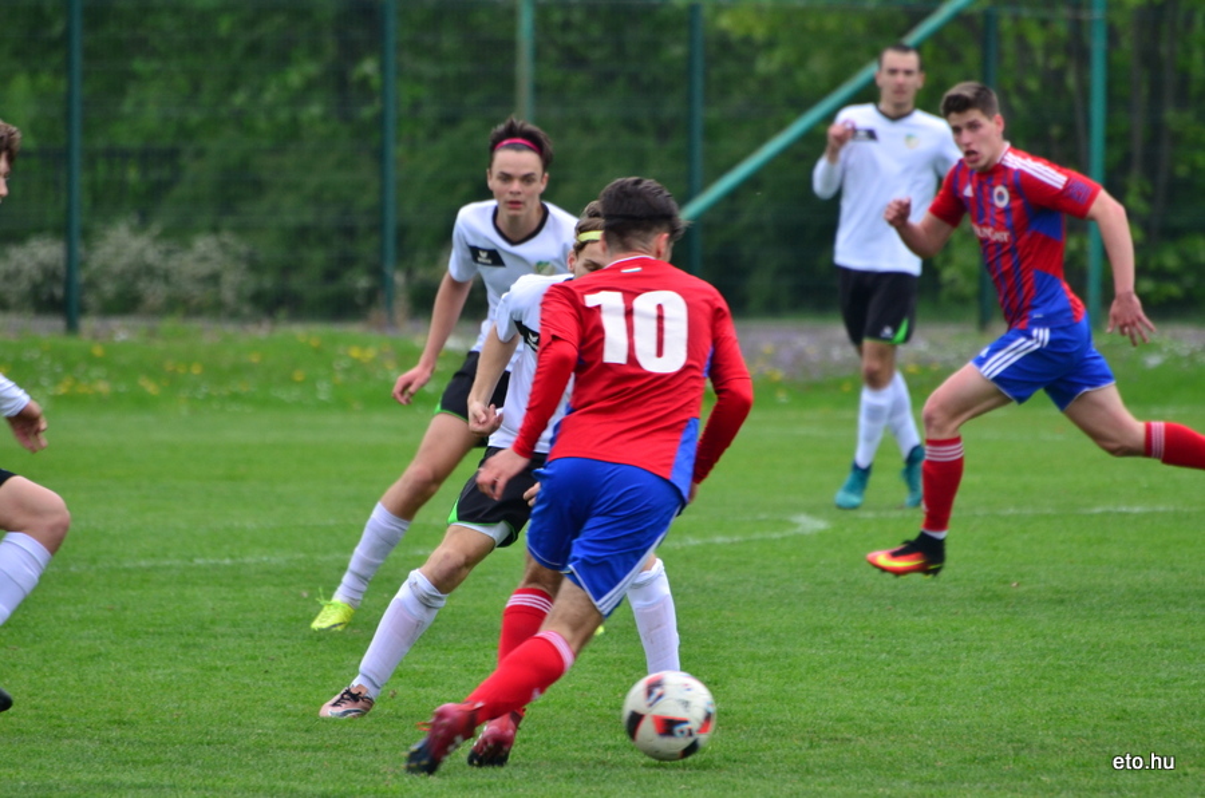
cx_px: 602
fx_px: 15030
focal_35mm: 450
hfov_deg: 4.6
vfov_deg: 3.0
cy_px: 399
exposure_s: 1/400
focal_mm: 300
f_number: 5.6
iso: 640
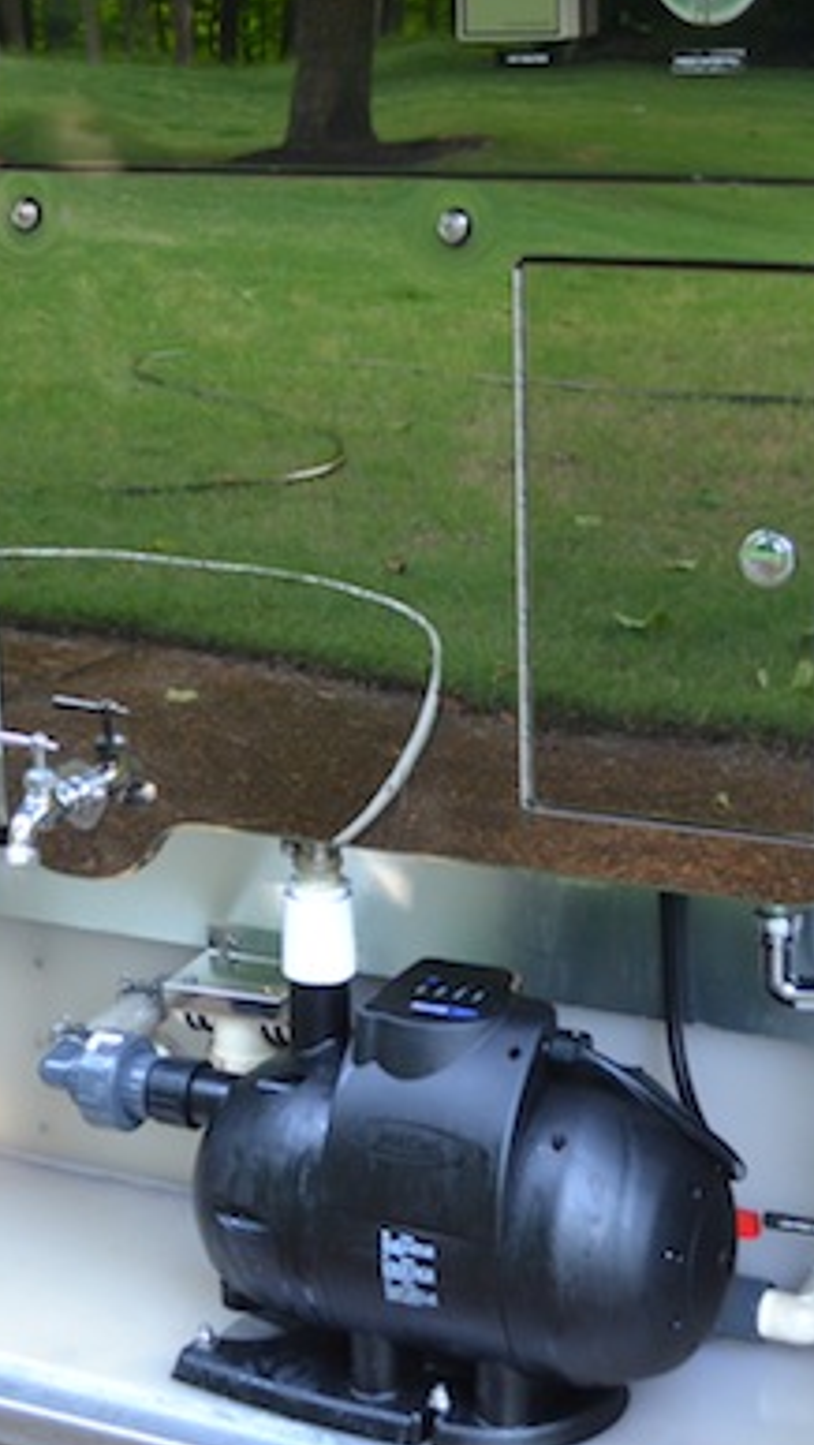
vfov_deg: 27.1
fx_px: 2990
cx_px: 258
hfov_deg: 15.5
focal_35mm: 78
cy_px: 584
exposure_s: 1/30
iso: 400
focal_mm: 24
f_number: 4
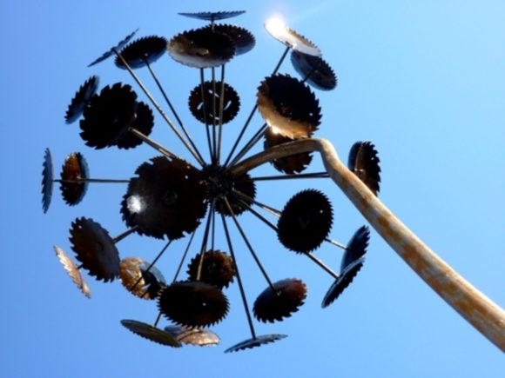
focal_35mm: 52
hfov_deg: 36.8
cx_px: 252
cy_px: 189
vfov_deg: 28.0
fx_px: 759
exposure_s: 1/200
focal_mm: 8.5
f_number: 3.8
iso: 80
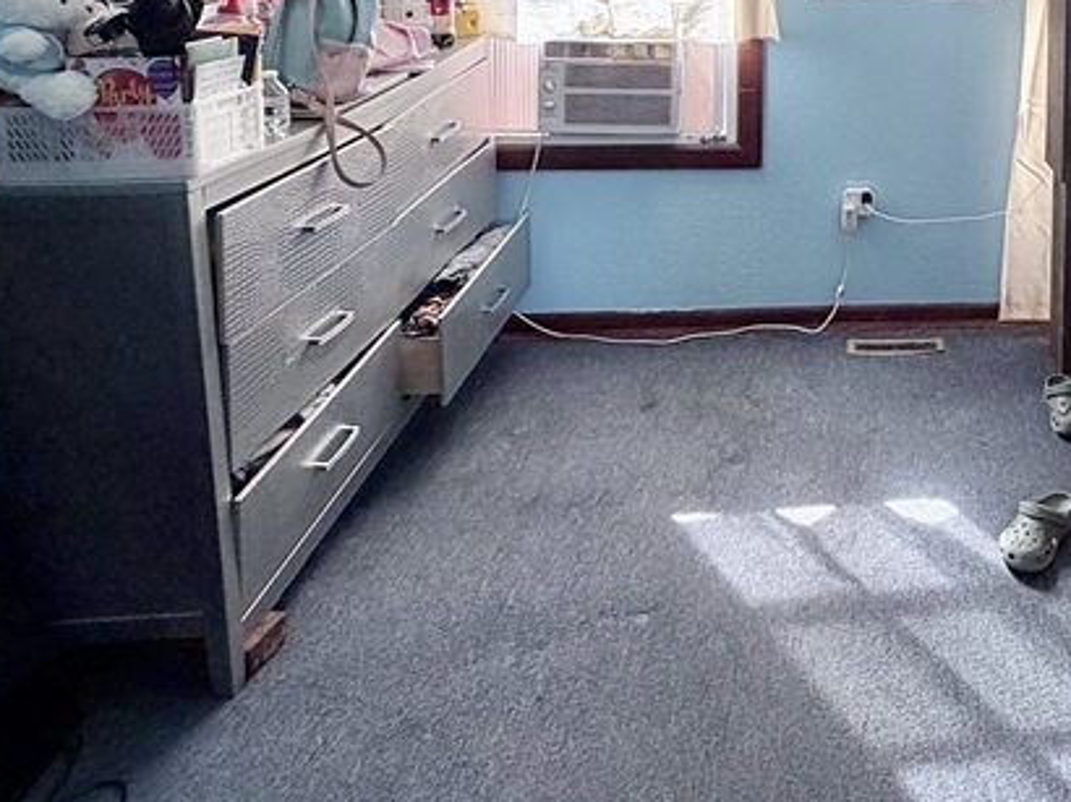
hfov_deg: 47.2
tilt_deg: -4.8
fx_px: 1082
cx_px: 972
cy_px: -8
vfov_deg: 36.4
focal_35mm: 35
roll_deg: -1.5
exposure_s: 1/121
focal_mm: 2.22
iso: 125
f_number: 2.2
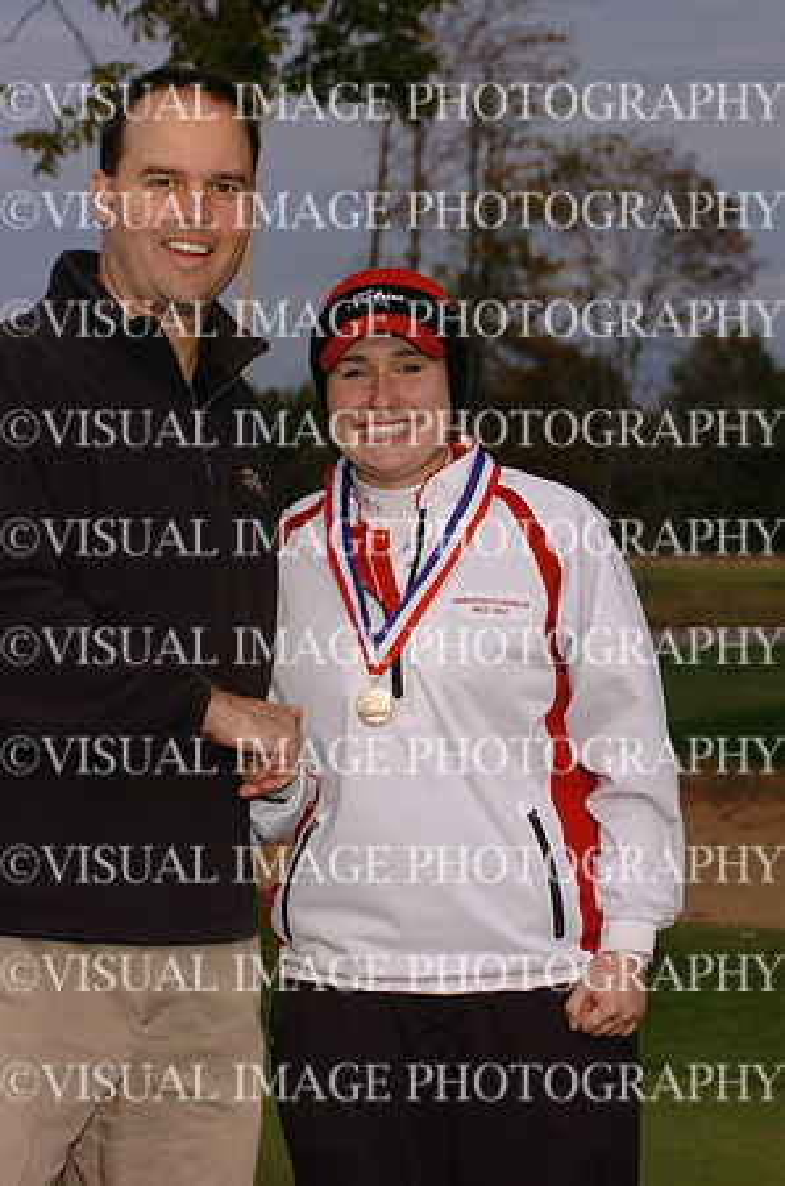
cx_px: 392
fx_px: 5422
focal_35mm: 165
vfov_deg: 12.5
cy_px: 593
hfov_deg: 8.3
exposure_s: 1/250
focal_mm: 110
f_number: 9.5
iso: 400
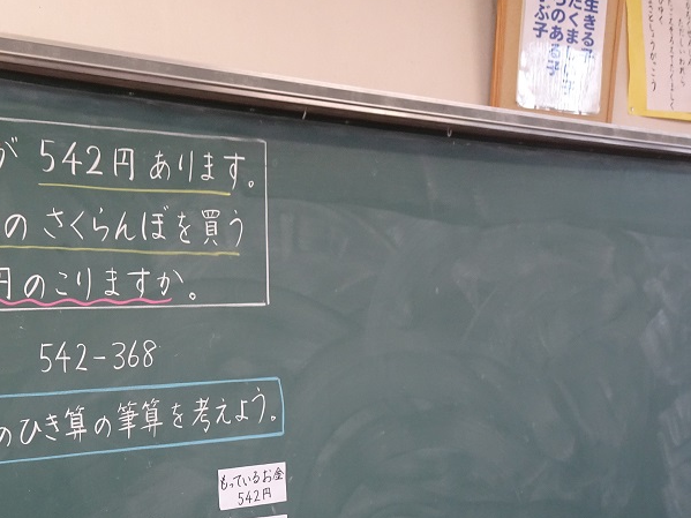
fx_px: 1078
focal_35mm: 54
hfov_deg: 34.8
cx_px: 176
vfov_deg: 26.5
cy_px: 421
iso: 200
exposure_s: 1/40
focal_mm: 5.61
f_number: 4
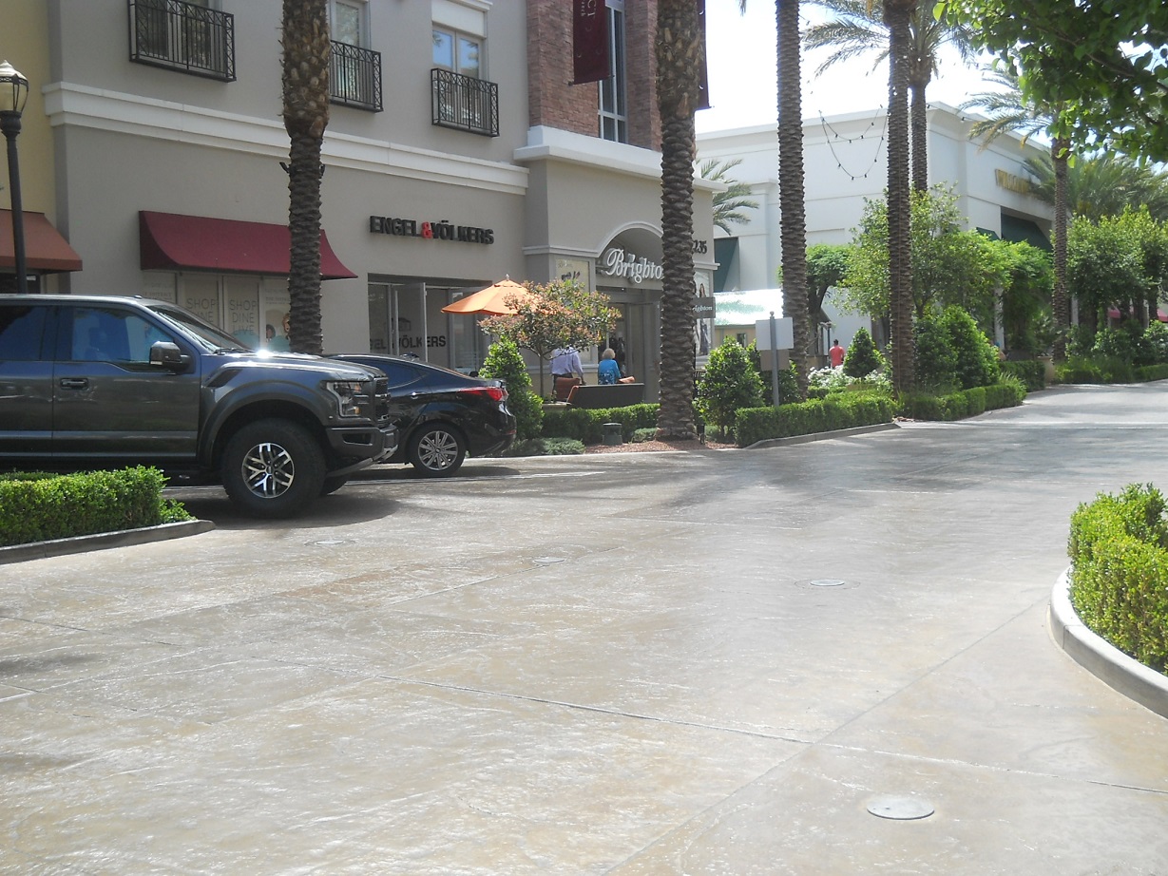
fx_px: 1384
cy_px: 438
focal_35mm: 41
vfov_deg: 35.1
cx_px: 584
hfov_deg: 45.8
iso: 80
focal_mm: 6.72
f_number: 3.1
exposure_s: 1/320
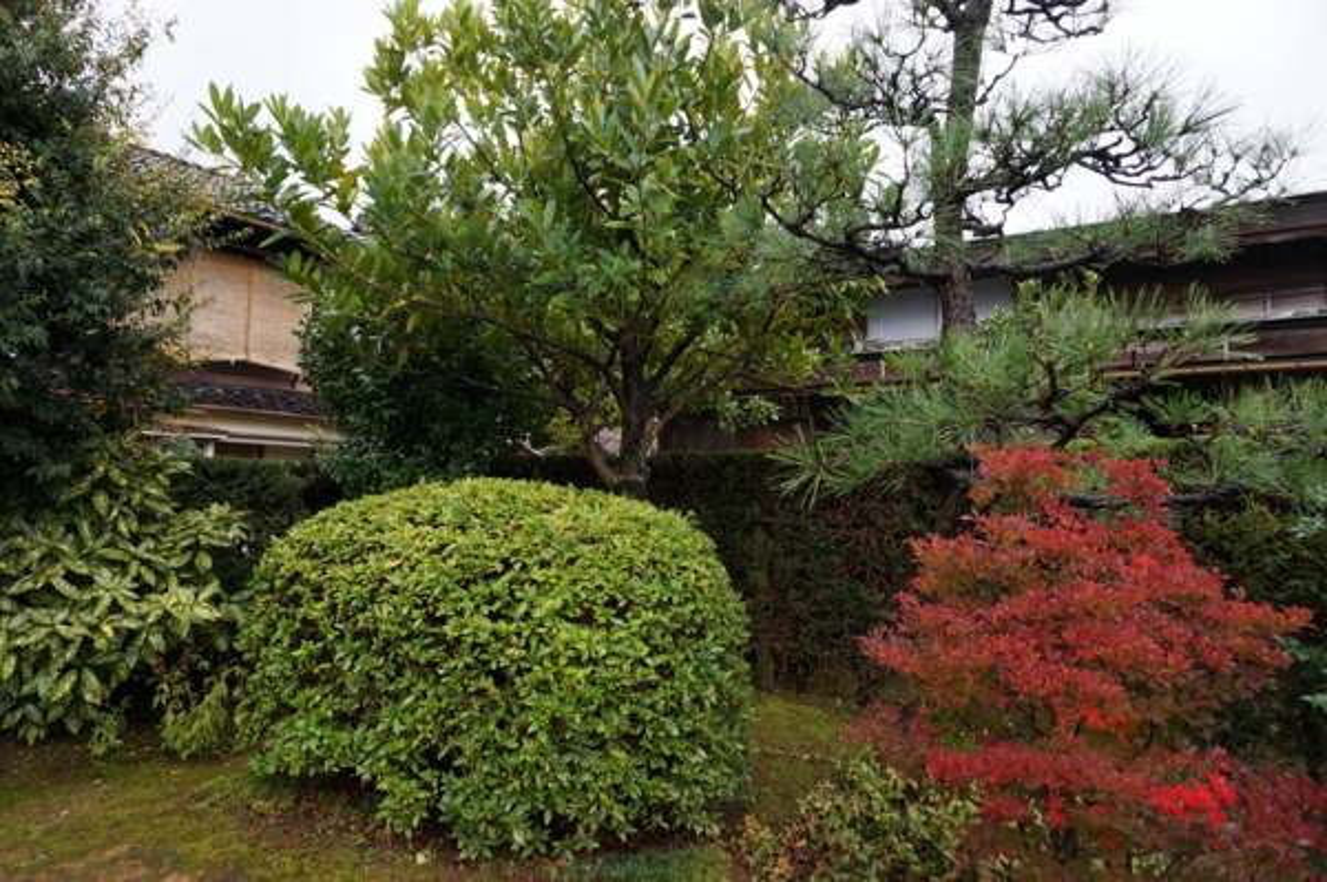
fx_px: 884
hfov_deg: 73.8
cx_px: 664
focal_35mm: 24
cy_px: 441
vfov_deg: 53.1
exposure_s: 1/60
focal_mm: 16
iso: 100
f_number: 4
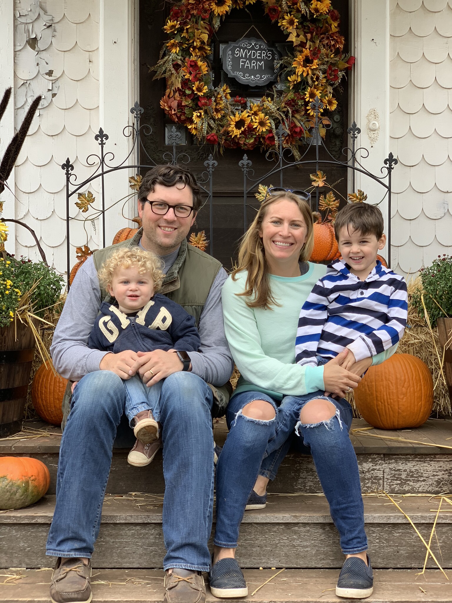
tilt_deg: -0.3
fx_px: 905
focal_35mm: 52
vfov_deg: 36.8
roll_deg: -0.2
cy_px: 302
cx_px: 226
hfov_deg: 28.0
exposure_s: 1/122
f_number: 2.4
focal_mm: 6
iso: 25
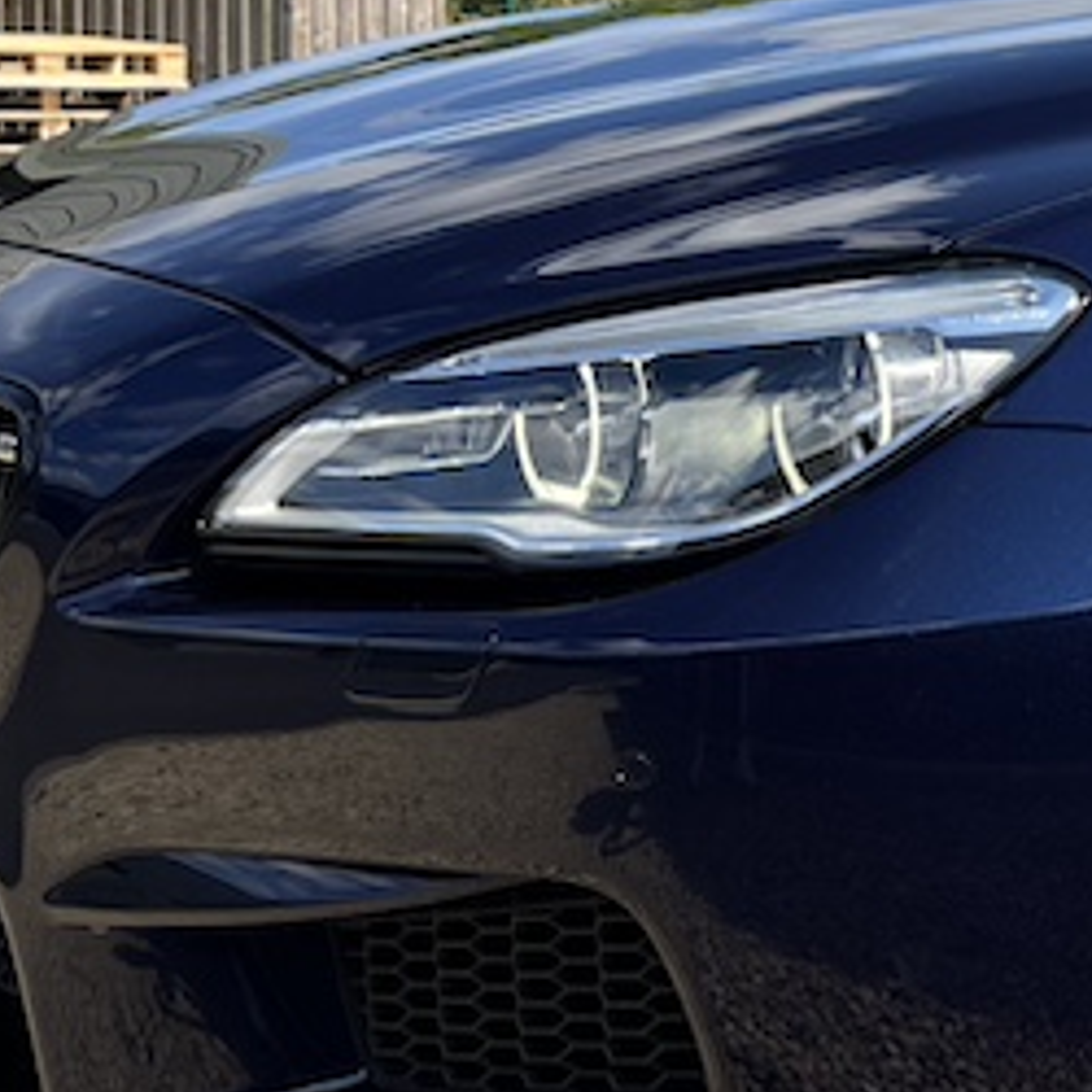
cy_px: 232
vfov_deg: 18.7
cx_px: 1634
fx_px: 3284
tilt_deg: -3.6
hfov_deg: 17.1
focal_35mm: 92
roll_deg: -0.1
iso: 50
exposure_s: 1/2208
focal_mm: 5.7
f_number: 1.5
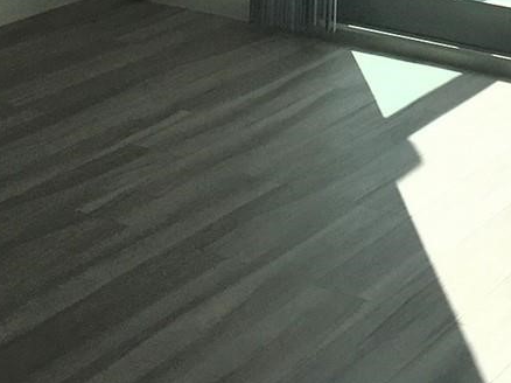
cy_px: -276
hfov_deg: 18.3
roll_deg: -3.4
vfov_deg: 12.8
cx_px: 438
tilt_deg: -5.4
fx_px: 1564
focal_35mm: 106
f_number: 2.2
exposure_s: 1/2564
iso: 25
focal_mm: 4.15
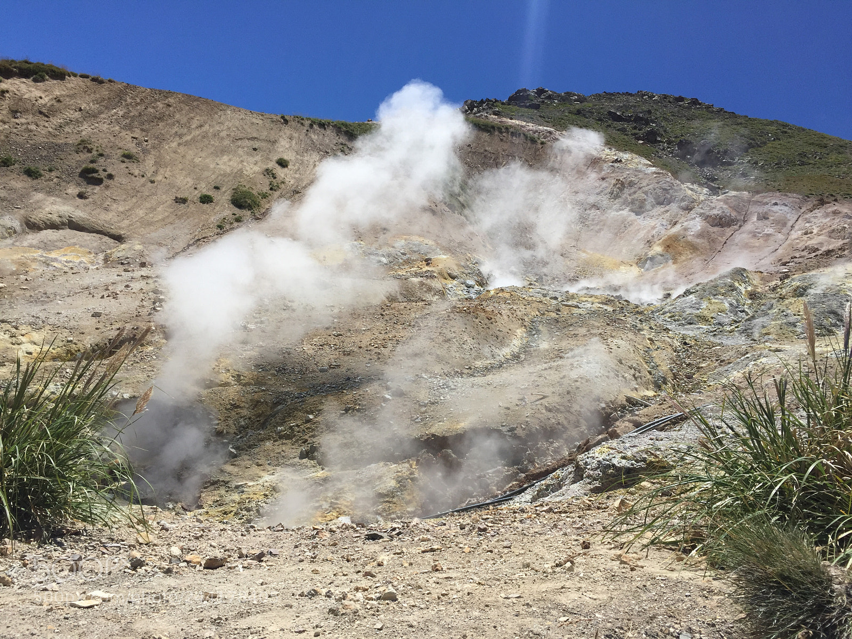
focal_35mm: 29
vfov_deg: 48.2
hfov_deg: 61.7
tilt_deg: +8.3
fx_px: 714
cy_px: 320
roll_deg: -20.1
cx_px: 426
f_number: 2.2
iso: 32
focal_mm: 4.15
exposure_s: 1/3597
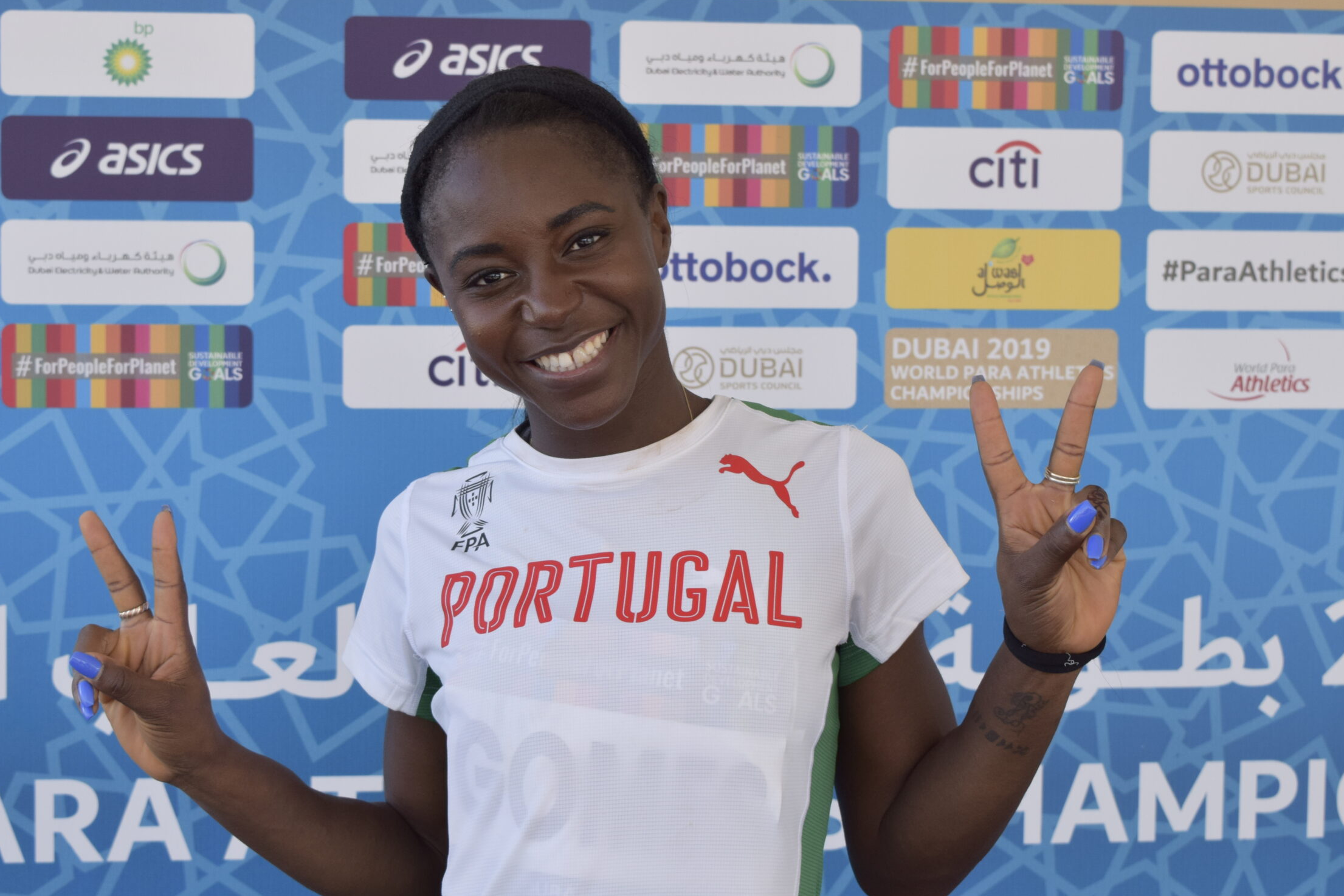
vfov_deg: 20.6
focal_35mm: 66
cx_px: 608
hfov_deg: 30.5
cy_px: 400
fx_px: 2464
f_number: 8
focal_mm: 38
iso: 360
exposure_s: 1/250
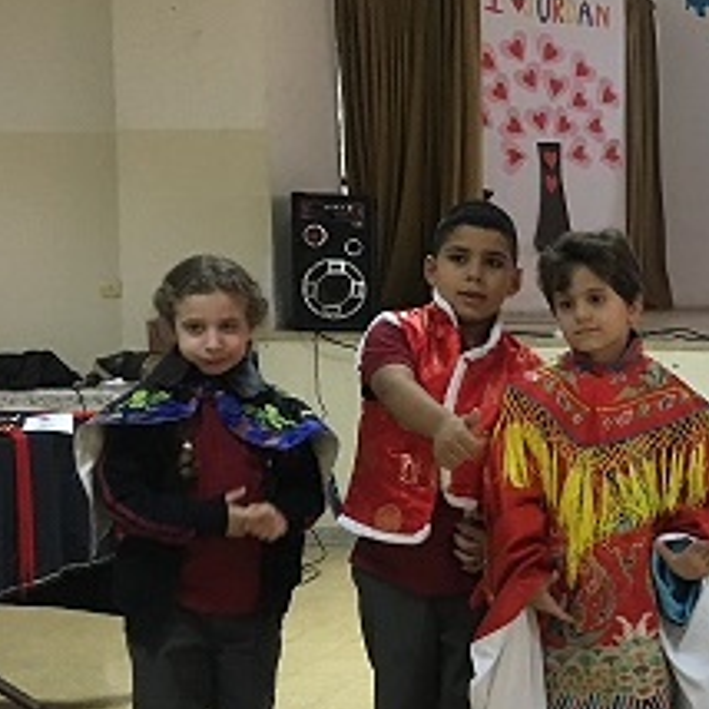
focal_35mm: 60
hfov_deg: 26.0
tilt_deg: -5.1
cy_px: 416
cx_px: 818
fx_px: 1390
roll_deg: -2.3
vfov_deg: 28.6
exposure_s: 1/17
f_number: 2.2
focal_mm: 4.15
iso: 200
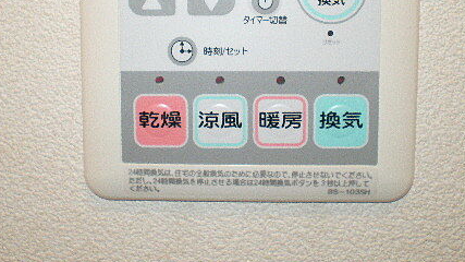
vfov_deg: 19.0
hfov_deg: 33.8
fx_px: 764
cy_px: 22
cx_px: 234
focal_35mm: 62
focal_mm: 6.3
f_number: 4.6
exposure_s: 1/50
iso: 157
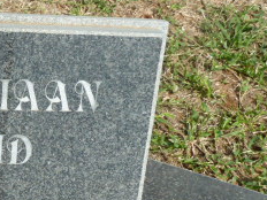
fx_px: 532
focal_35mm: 69
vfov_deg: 21.2
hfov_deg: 25.4
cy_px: 139
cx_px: -49
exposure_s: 1/400
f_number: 4
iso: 80
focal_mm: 4.1
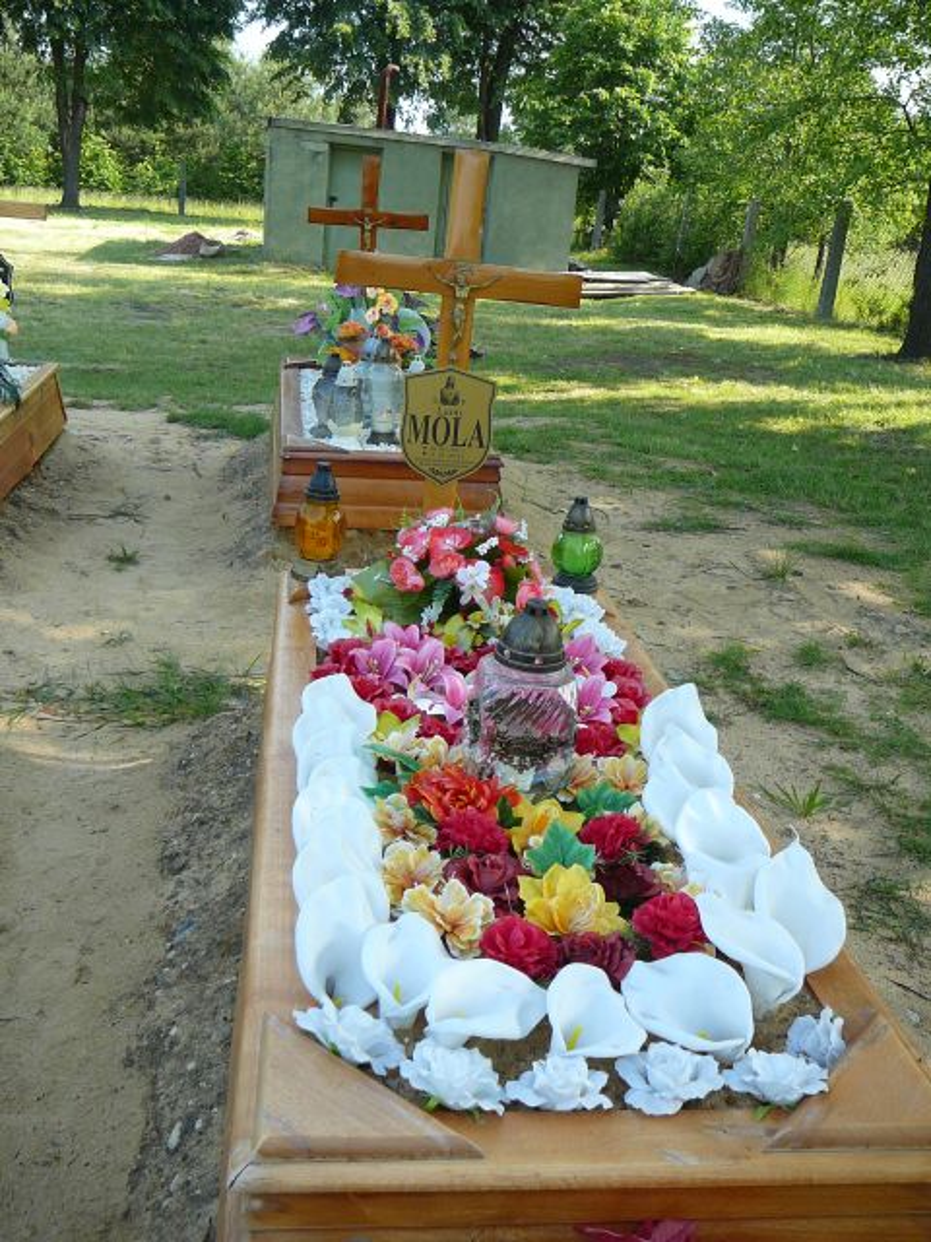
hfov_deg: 40.7
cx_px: 466
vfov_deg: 52.6
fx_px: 1255
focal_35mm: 35
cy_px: 621
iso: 80
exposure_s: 1/250
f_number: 2.8
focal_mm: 5.2
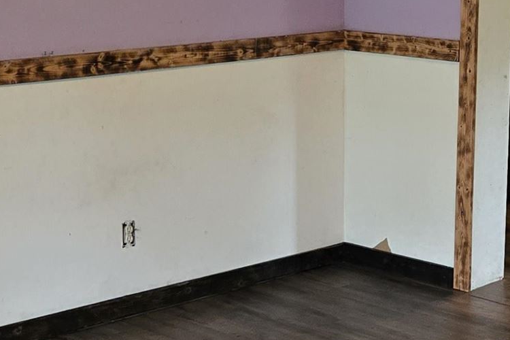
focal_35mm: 98
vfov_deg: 14.0
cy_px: 160
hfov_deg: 20.6
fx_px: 1388
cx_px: 409
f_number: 1.8
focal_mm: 5.4
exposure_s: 1/60
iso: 640
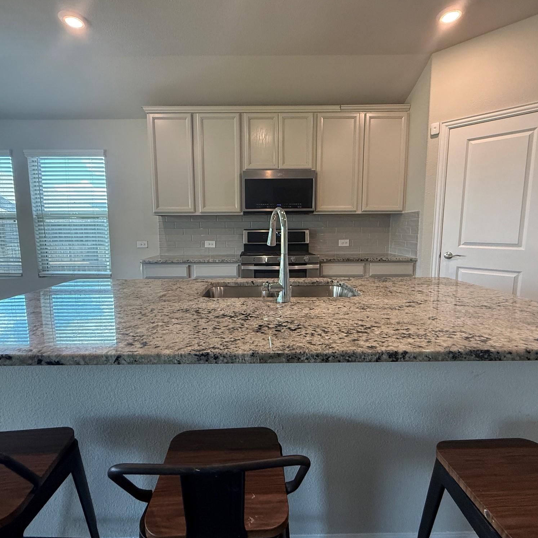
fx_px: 299
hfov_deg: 84.0
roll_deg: +0.2
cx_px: 265
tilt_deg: -6.2
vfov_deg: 84.0
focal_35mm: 17
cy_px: 262
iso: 400
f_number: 2.2
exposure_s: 1/120
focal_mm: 2.22
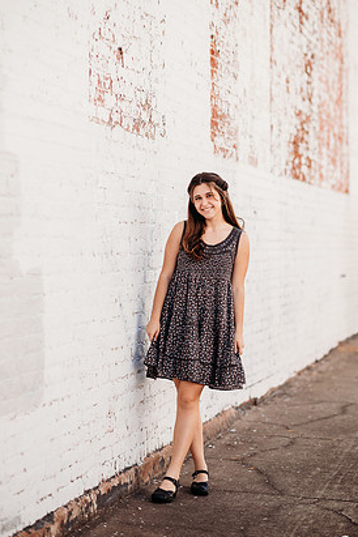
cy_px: 253
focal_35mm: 93
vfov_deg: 21.9
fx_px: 1387
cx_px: 182
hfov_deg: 14.7
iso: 100
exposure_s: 1/800
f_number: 2.2
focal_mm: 85
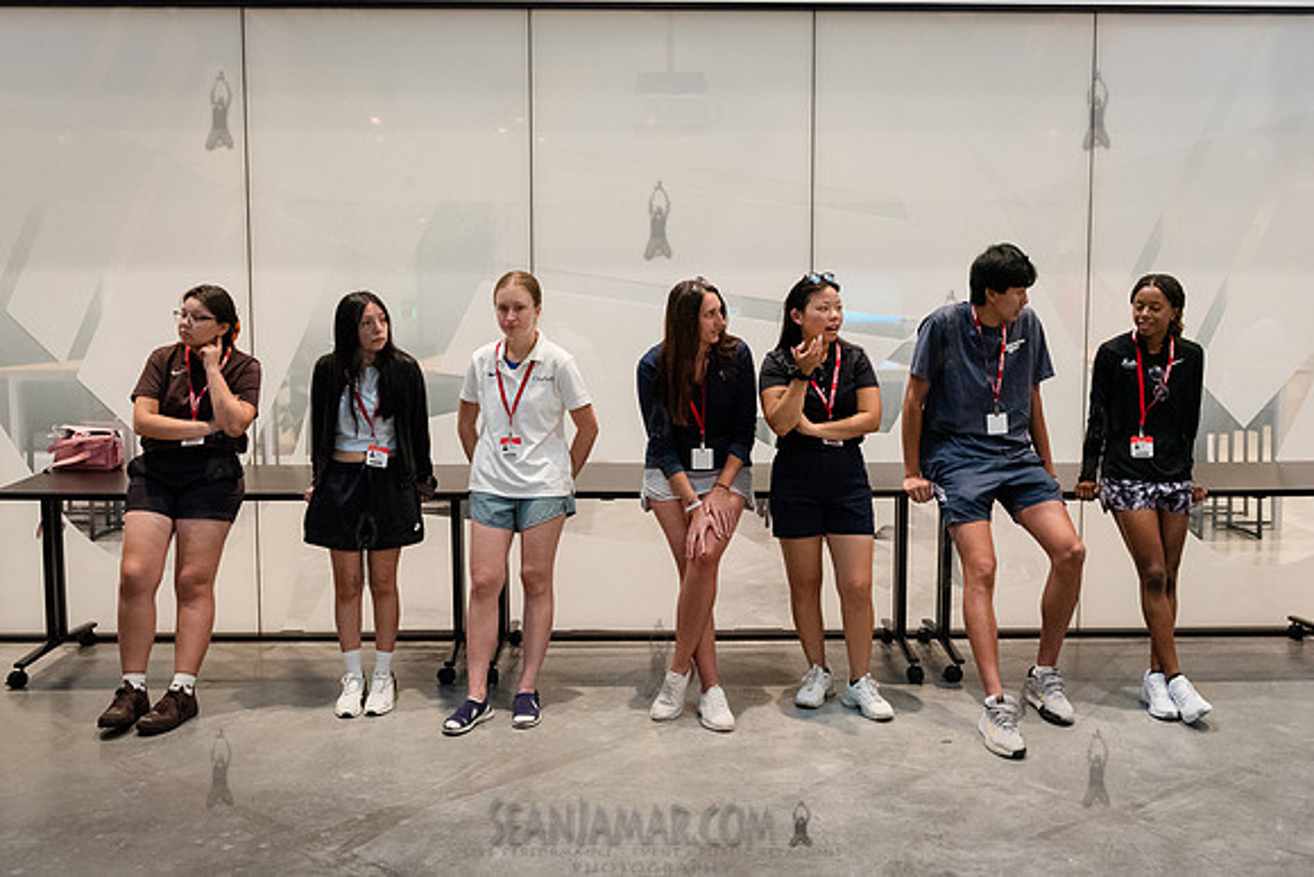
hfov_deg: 57.0
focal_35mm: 33
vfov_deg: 39.8
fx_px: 1209
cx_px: 668
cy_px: 410
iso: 6400
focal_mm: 29
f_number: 3.5
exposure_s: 1/250
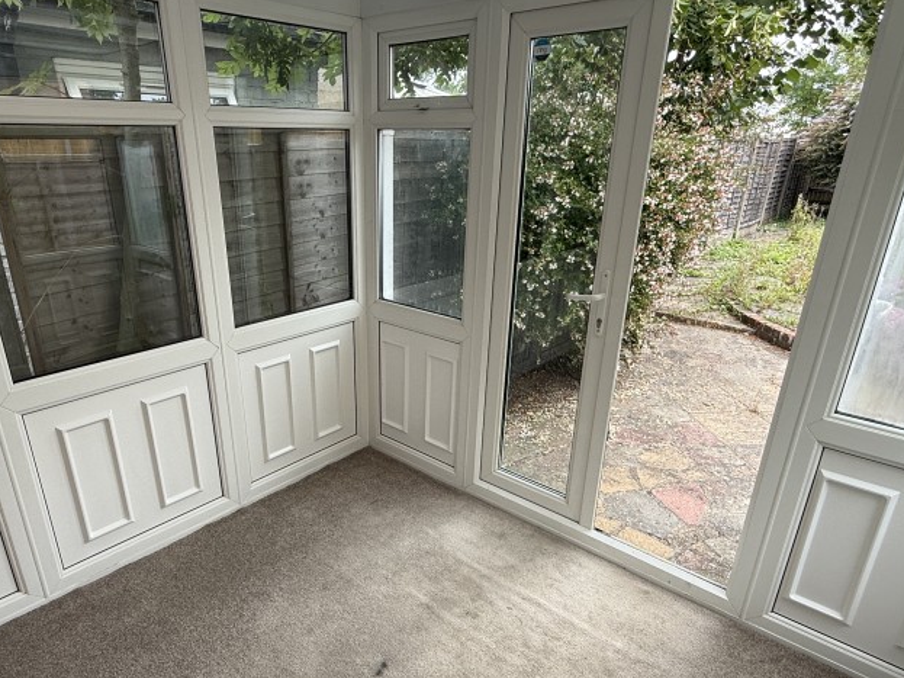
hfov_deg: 73.7
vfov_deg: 58.6
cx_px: 408
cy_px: 386
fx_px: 601
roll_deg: -0.6
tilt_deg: -22.2
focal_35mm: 23
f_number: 2.2
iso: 50
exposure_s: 1/205
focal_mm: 2.22
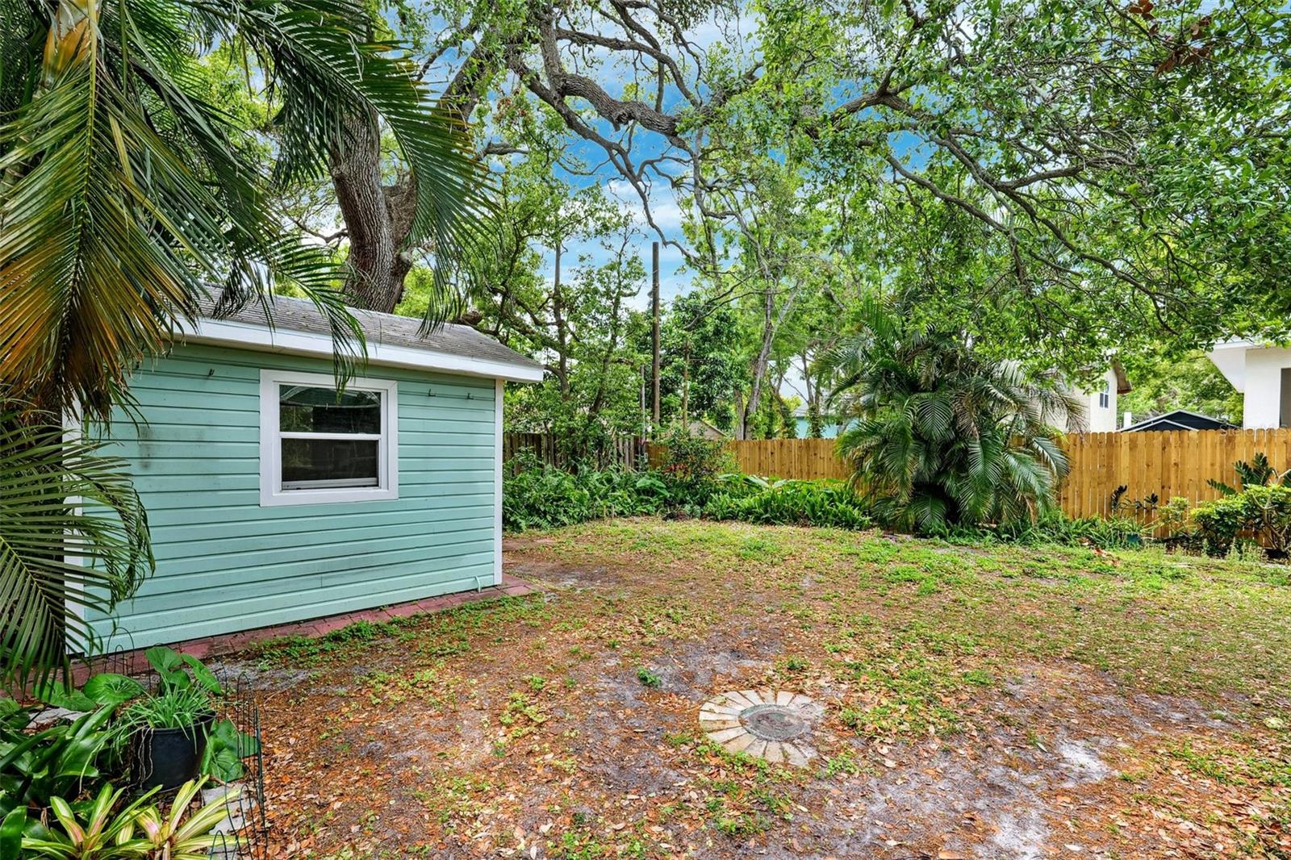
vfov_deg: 81.2
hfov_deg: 104.3
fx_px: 502
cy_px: 430
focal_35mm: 14
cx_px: 646
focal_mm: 14
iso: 400
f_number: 8
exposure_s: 1/125
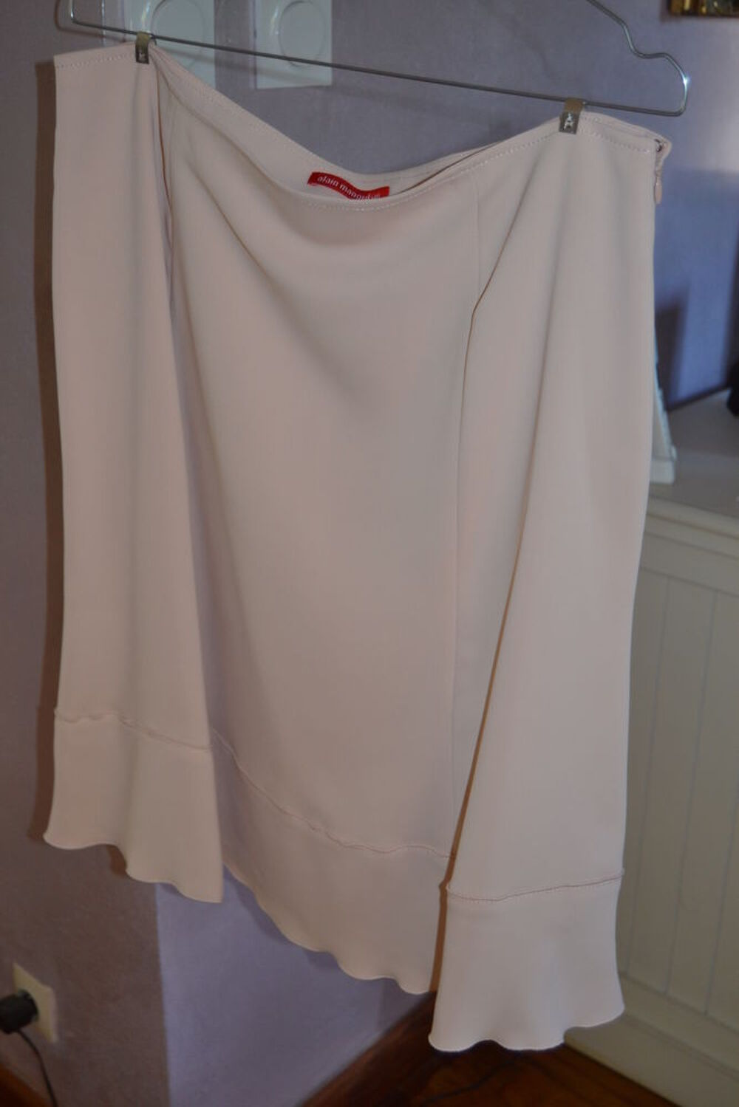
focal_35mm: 42
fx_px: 1293
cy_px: 554
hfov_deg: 31.9
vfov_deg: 46.4
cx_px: 370
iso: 640
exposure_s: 1/60
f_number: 4
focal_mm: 28
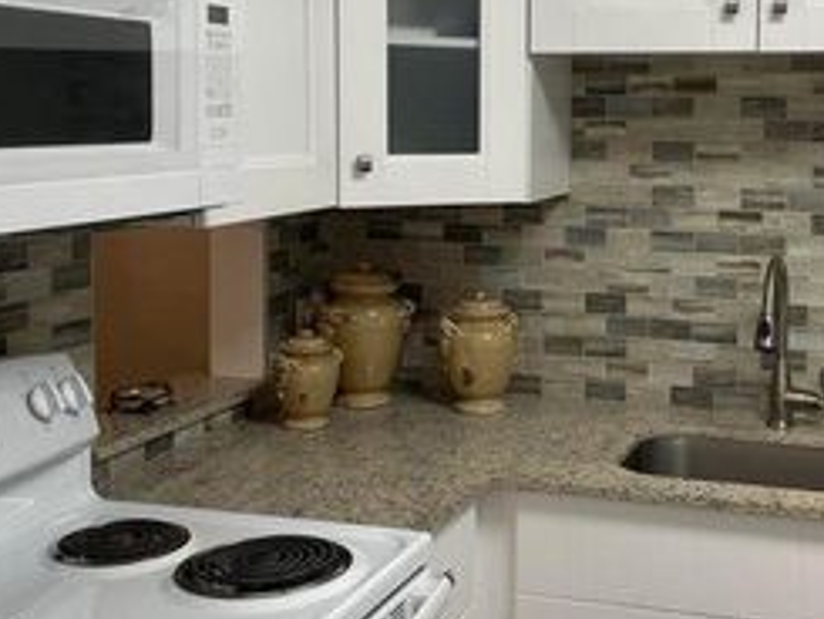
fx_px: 1262
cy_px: 190
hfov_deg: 35.8
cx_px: 552
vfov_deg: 27.3
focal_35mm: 53
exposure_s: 1/120
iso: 100
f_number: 1.6
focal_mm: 4.2
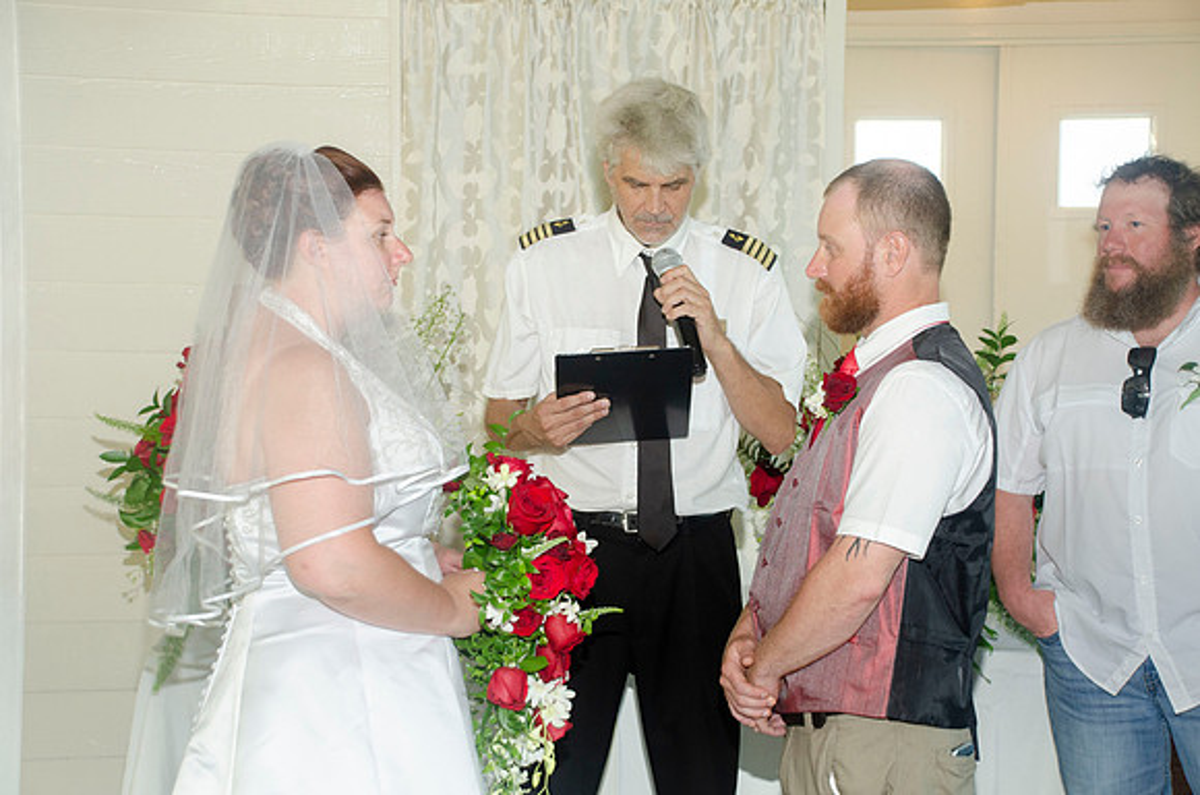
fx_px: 2195
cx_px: 600
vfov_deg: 20.5
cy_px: 398
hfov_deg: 30.6
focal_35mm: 66
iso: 400
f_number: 5.6
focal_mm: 44
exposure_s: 1/80
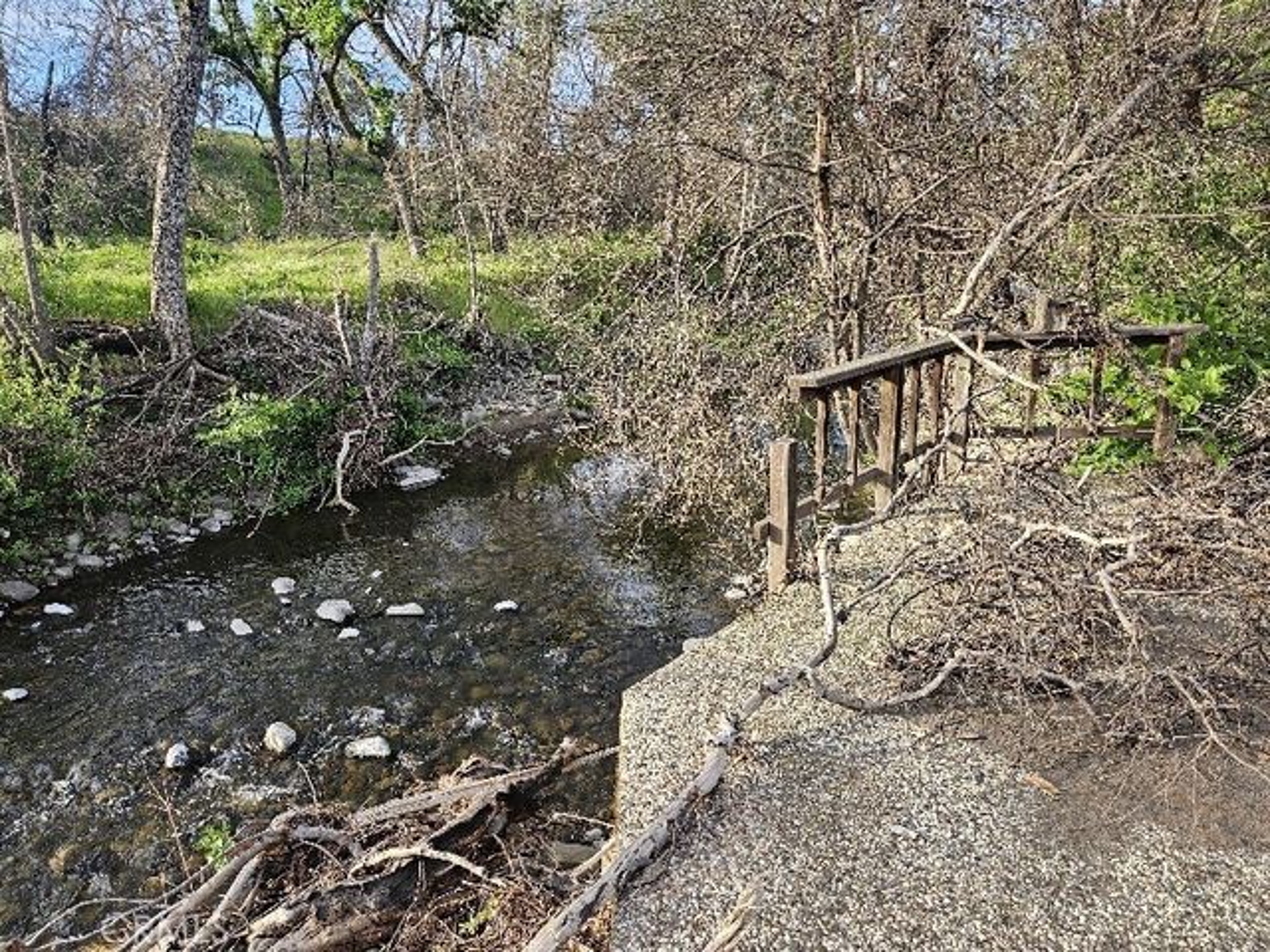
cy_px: 476
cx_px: 635
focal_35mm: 23
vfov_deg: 58.9
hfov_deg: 73.9
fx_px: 844
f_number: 1.8
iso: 25
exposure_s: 1/185
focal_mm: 5.4
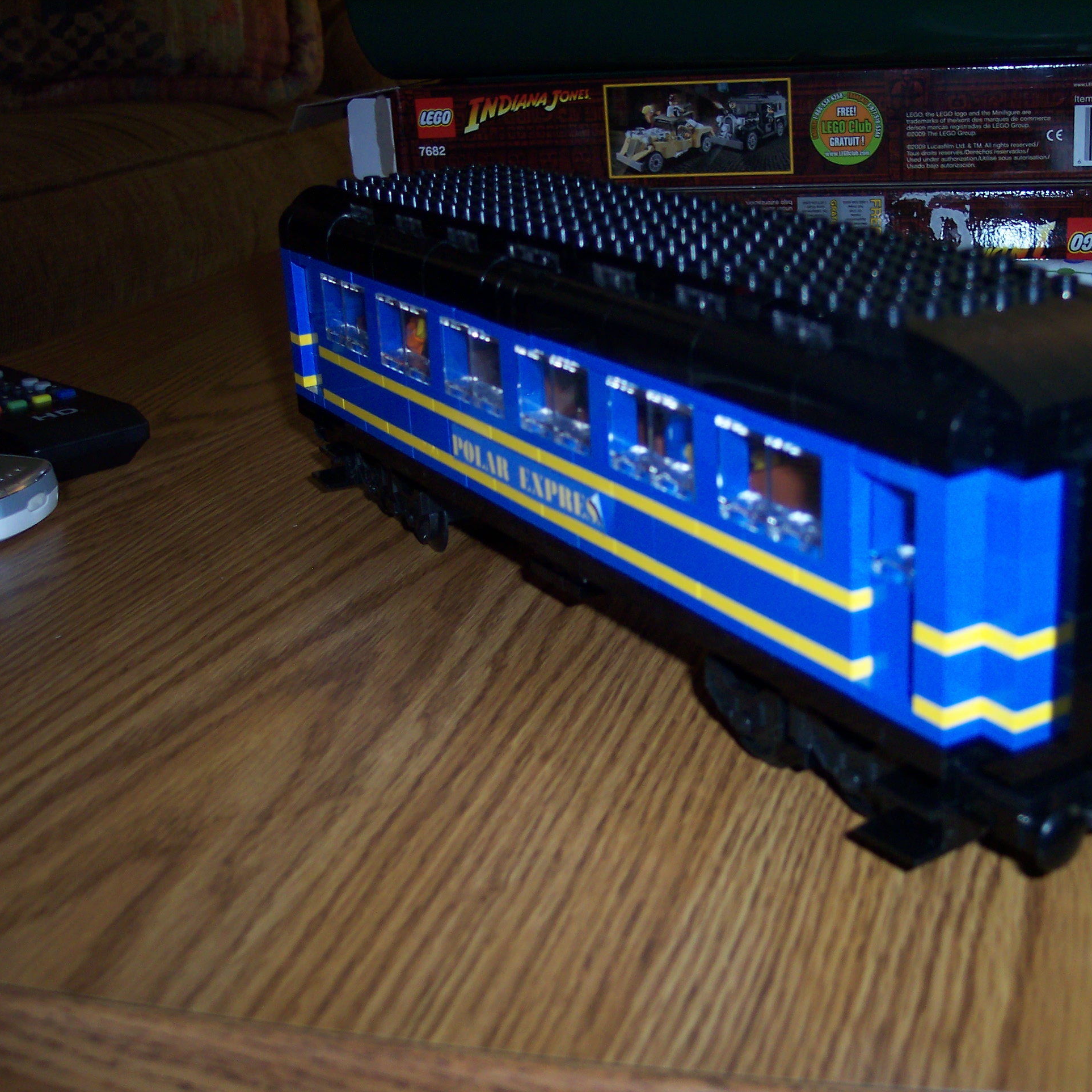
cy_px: 547
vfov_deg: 37.6
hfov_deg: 37.4
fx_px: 1606
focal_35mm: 45
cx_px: 661
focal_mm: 8
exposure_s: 1/30
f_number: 2.8
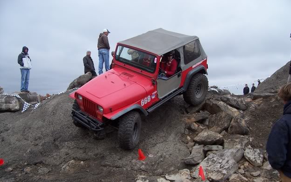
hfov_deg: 52.7
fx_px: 294
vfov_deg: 34.3
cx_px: 149
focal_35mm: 37
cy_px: 112
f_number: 2.7
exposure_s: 1/350
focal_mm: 5.6
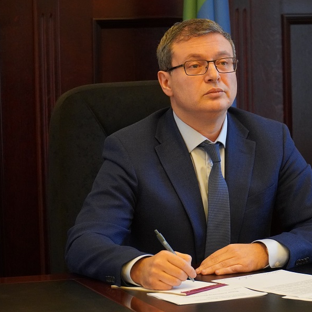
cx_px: 188
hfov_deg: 12.9
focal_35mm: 135
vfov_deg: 12.9
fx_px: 1377
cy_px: 156
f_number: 4
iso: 4000
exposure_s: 1/160
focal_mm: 70
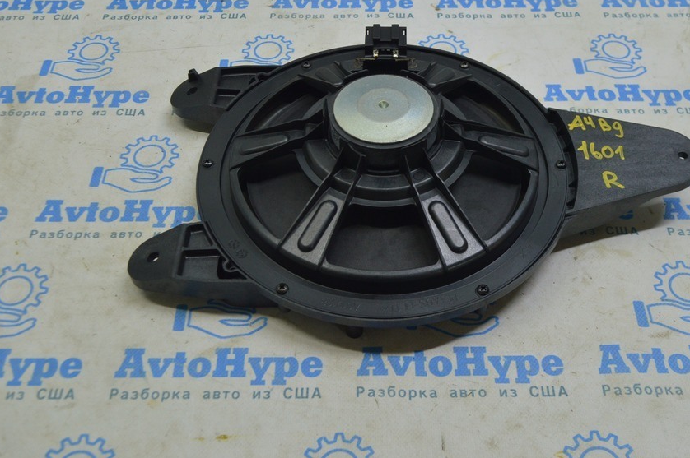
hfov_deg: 44.5
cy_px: 204
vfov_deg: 30.4
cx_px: 361
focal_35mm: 44
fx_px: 842
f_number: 5.6
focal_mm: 24
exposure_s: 1/40
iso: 400
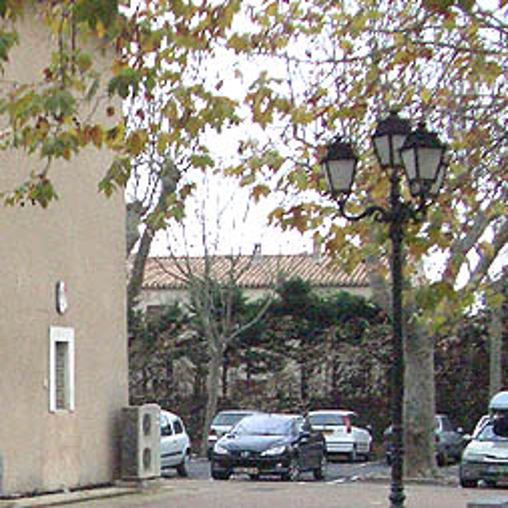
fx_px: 1627
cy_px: 570
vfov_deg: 17.1
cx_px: -64
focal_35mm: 98
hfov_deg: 17.1
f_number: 2.6
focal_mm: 5.8
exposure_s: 1/500
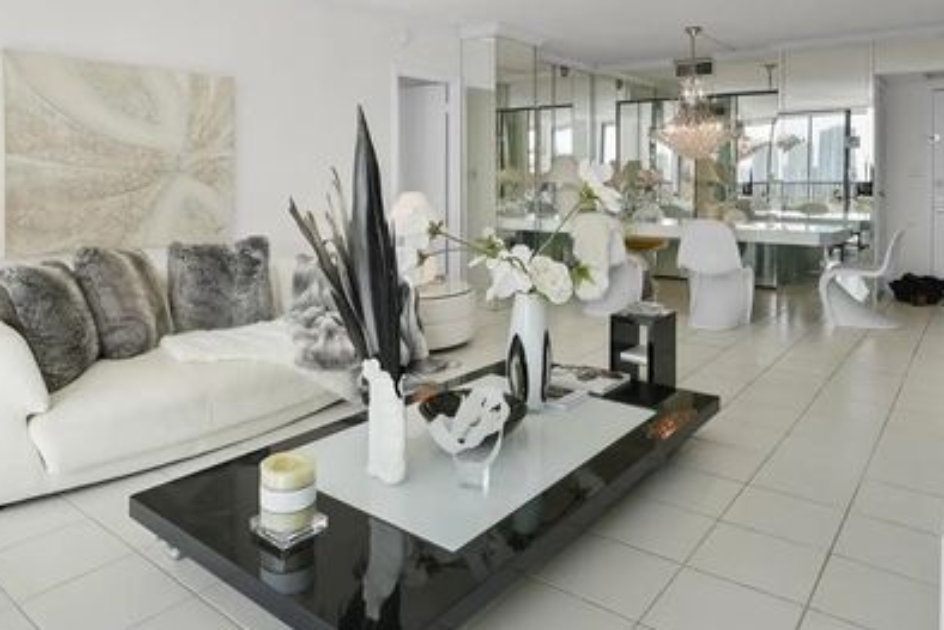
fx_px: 682
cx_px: 448
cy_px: 186
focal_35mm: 26
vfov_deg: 48.3
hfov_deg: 69.3
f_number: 10
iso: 200
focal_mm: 16
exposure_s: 1/30
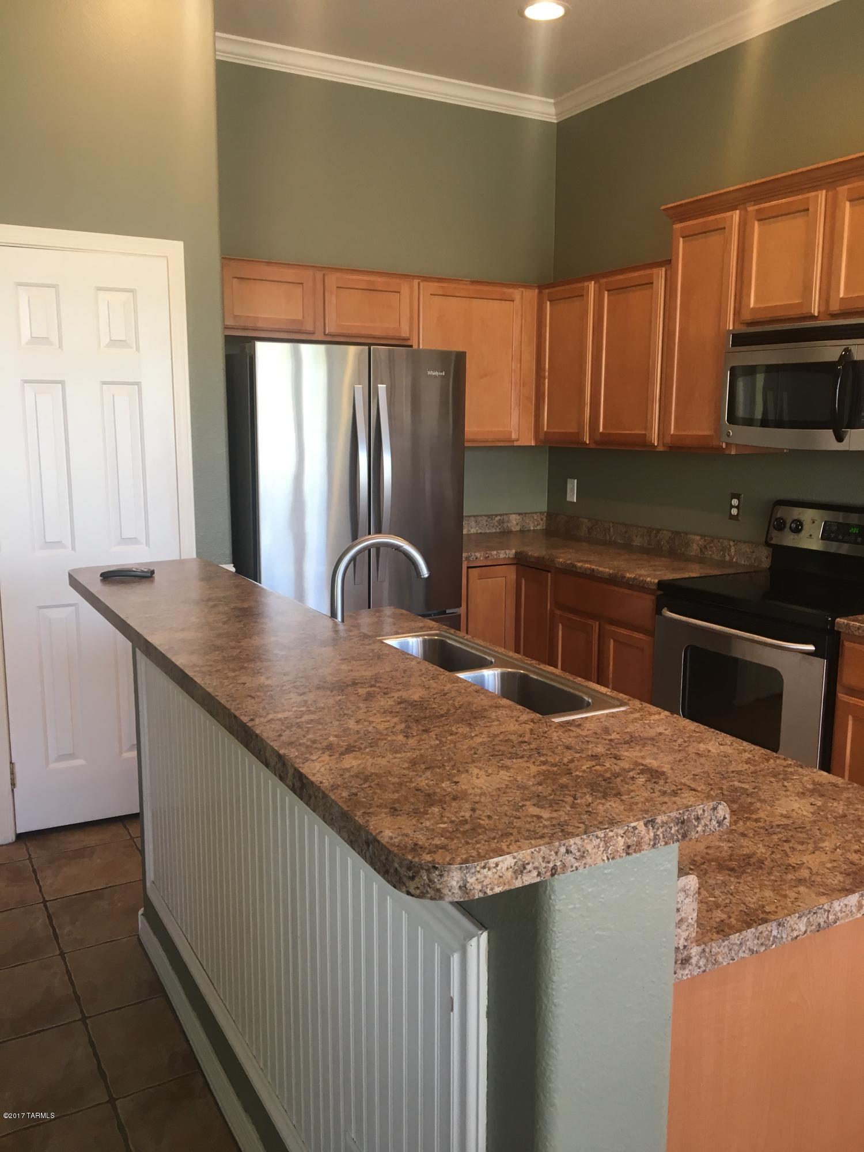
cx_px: 432
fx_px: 965
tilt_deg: -10.2
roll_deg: -1.5
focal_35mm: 29
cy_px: 576
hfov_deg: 48.2
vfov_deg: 61.7
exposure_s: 1/30
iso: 50
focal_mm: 4.15
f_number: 2.2
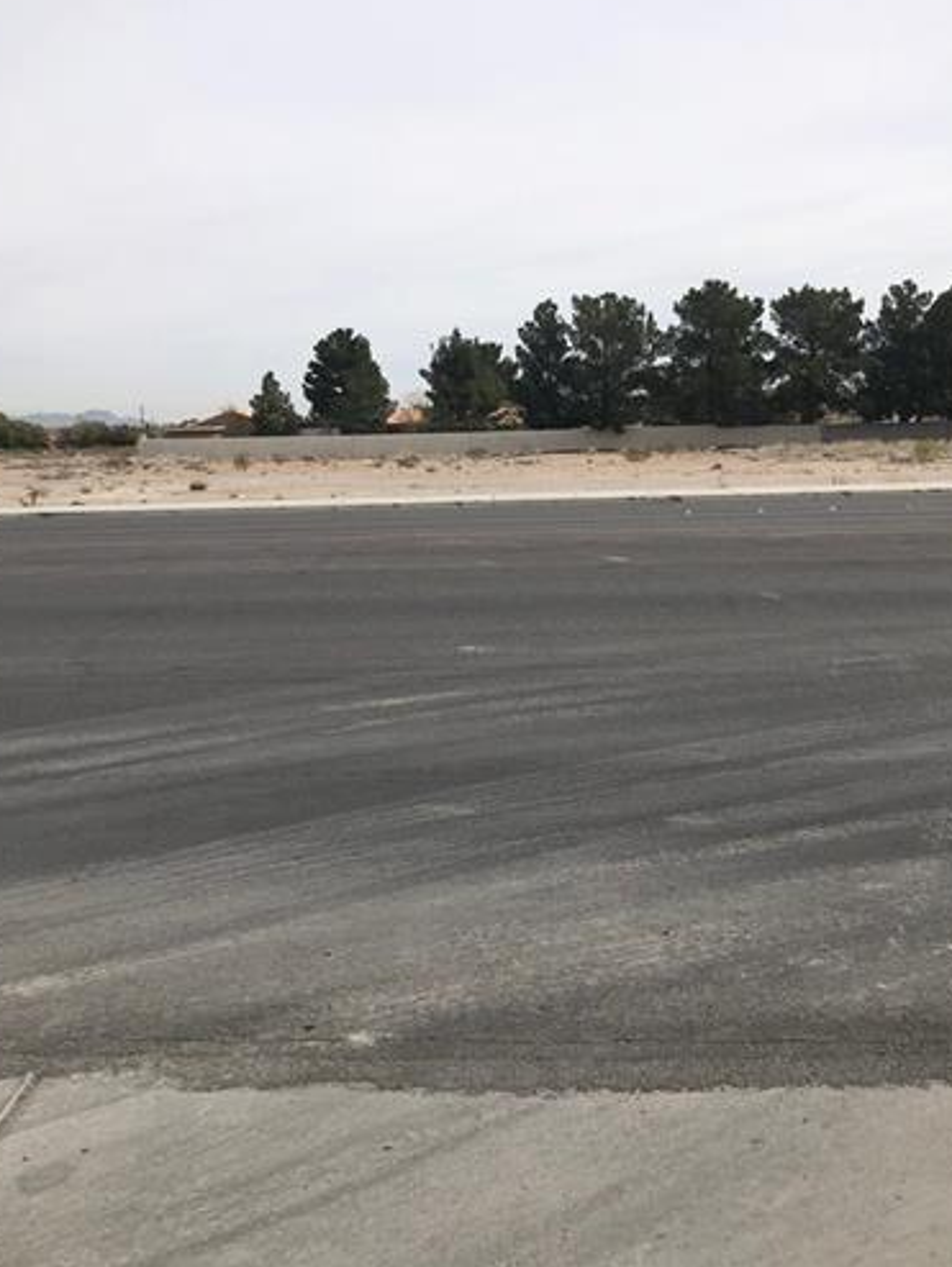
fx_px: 1246
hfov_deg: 41.8
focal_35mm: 34
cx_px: 498
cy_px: 564
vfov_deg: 53.8
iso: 25
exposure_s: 1/3436
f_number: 1.8
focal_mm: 4
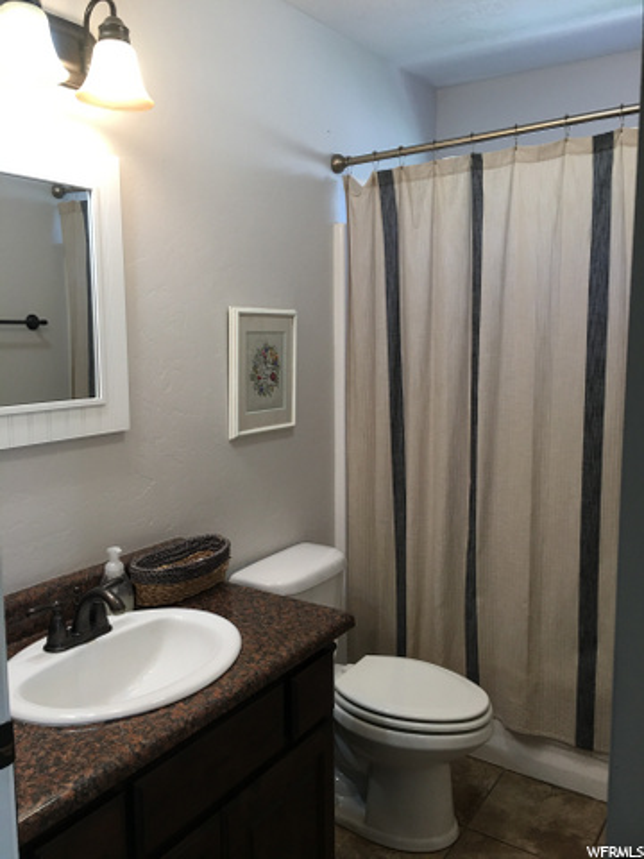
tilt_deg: -7.0
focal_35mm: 29
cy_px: 430
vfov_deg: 61.7
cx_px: 322
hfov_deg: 48.2
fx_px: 719
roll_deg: -0.2
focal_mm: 4.15
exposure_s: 1/30
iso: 32
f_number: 2.2
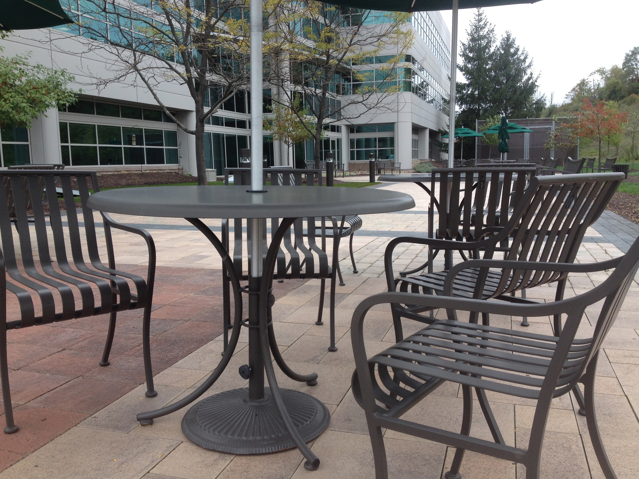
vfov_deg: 40.7
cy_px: 240
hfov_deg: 52.6
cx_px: 320
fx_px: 646
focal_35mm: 35
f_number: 2.4
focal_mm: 4.28
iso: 50
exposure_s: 1/196
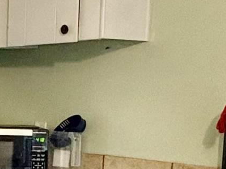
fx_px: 659
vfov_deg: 14.4
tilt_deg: -6.8
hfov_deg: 17.1
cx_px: -138
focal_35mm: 101
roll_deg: -0.1
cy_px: 172
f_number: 2.2
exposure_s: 1/60
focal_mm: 2.22
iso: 400
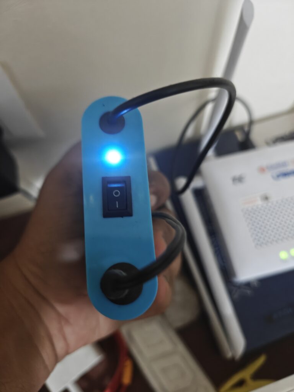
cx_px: 147
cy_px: 196
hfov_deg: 58.9
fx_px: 260
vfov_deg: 73.9
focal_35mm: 23
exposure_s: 1/33
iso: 1600
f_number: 1.6
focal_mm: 6.06
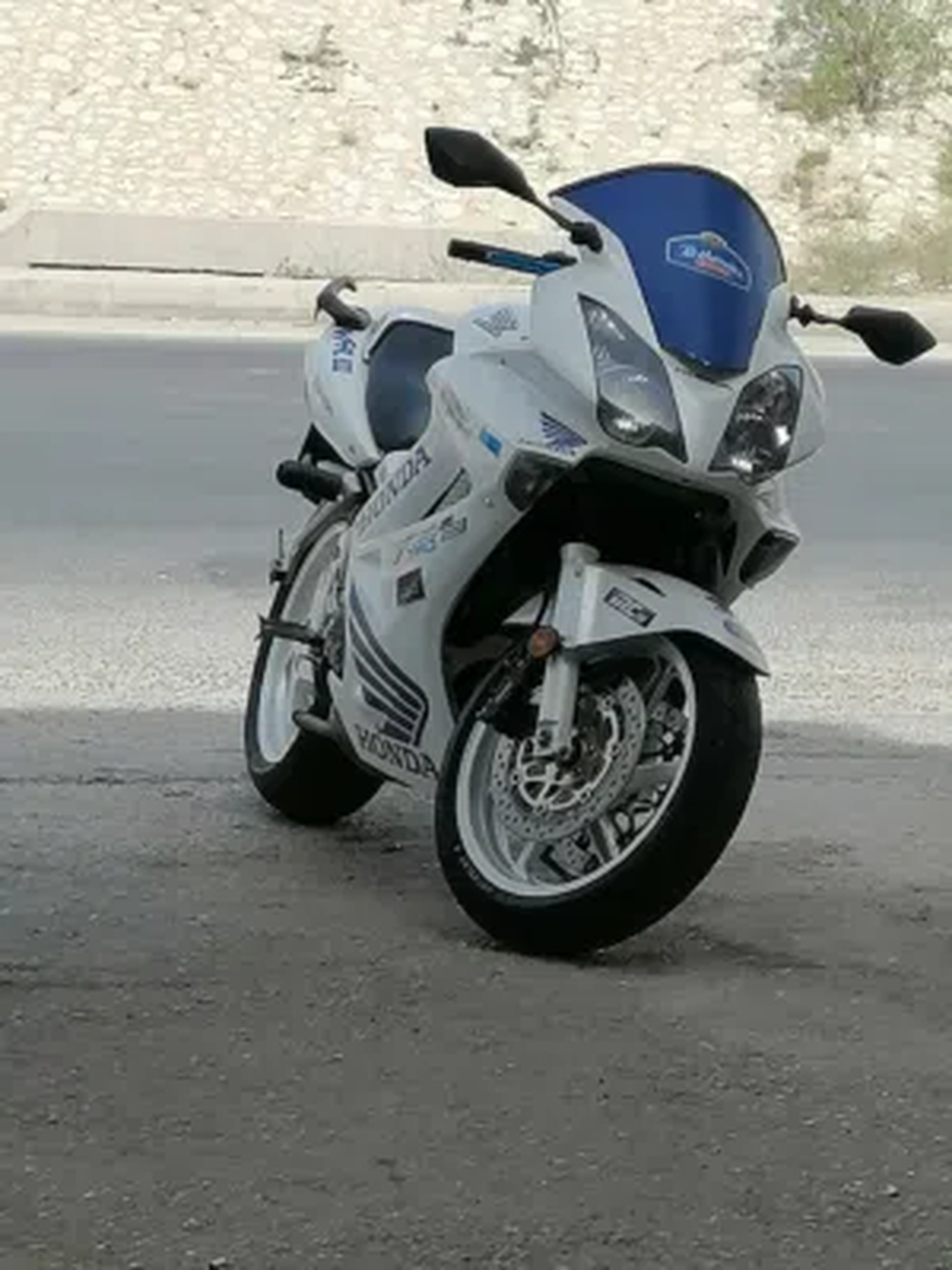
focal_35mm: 124
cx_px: 476
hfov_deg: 12.0
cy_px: 635
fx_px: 4547
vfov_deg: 15.9
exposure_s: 1/1224
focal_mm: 5.3
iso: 50
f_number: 1.8
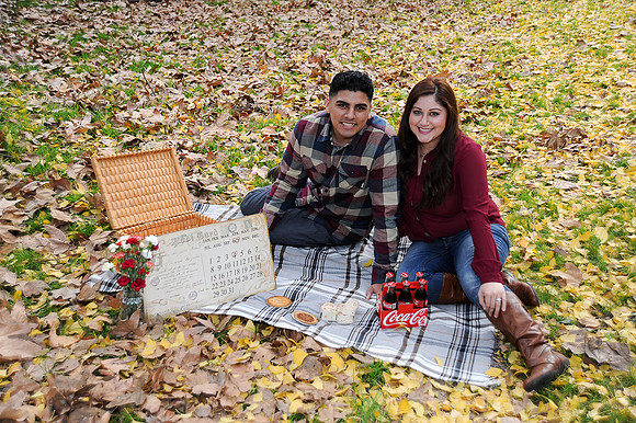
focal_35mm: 40
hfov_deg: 48.5
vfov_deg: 33.4
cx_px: 318
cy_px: 212
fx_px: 706
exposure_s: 1/160
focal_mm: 40
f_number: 4
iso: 200
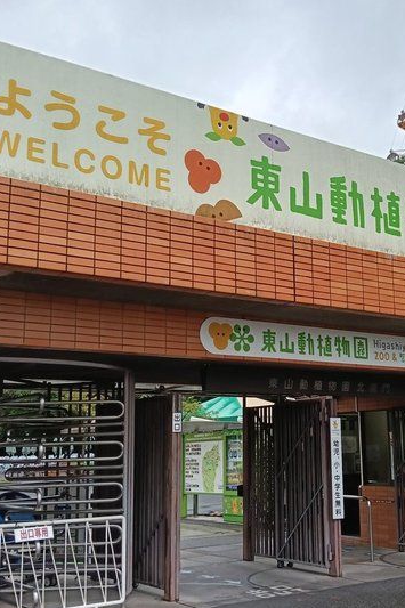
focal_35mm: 43
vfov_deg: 45.4
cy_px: 313
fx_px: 726
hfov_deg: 30.9
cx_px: 274
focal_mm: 3.98
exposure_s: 1/130
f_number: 1.8
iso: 50
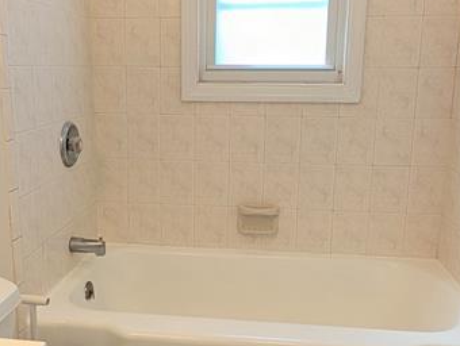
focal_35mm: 36
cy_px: 173
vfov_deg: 39.7
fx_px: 479
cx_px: 189
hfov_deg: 51.0
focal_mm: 2.02
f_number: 1.7
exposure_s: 1/164
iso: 46
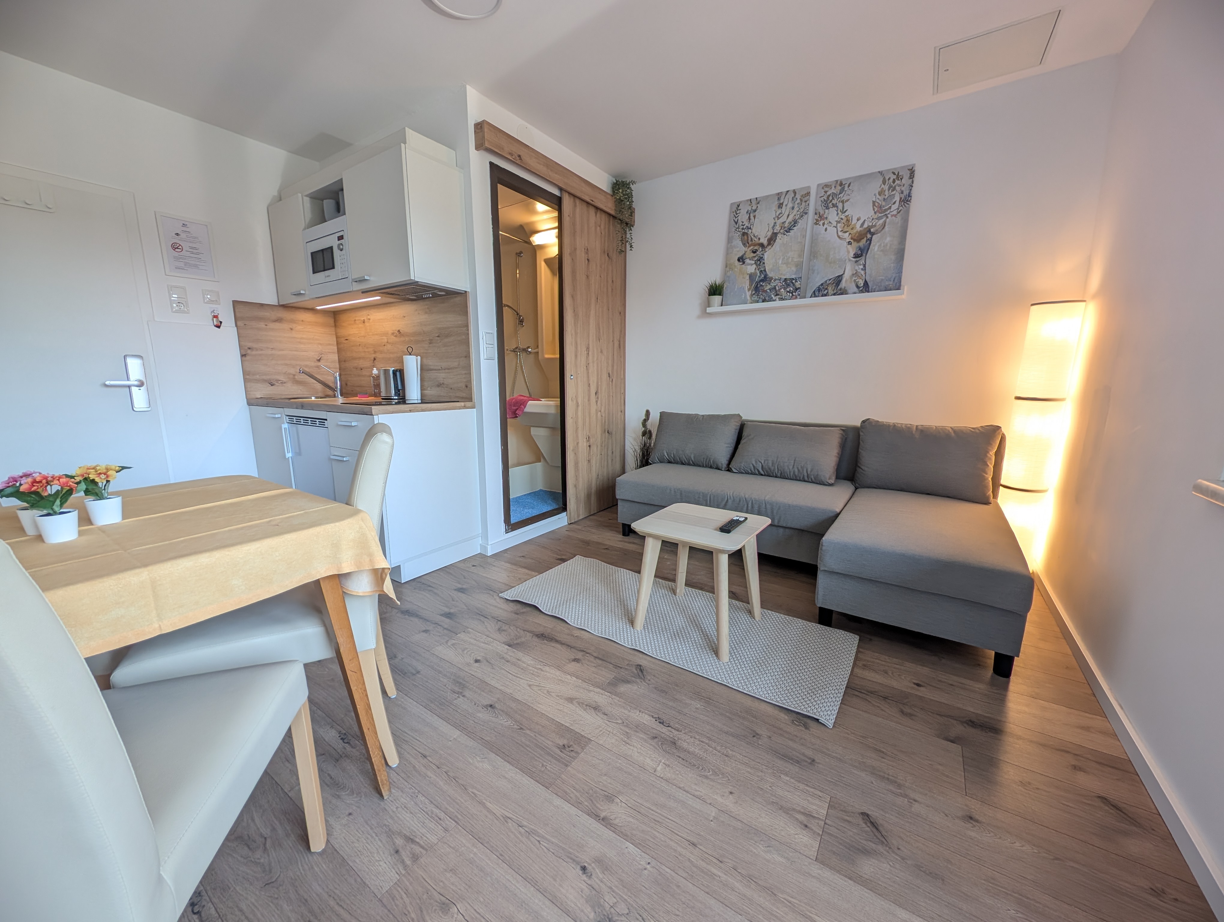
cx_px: 612
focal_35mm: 12
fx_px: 425
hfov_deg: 110.5
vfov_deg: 94.6
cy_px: 461
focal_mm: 2.23
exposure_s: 1/90
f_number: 1.95
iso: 48
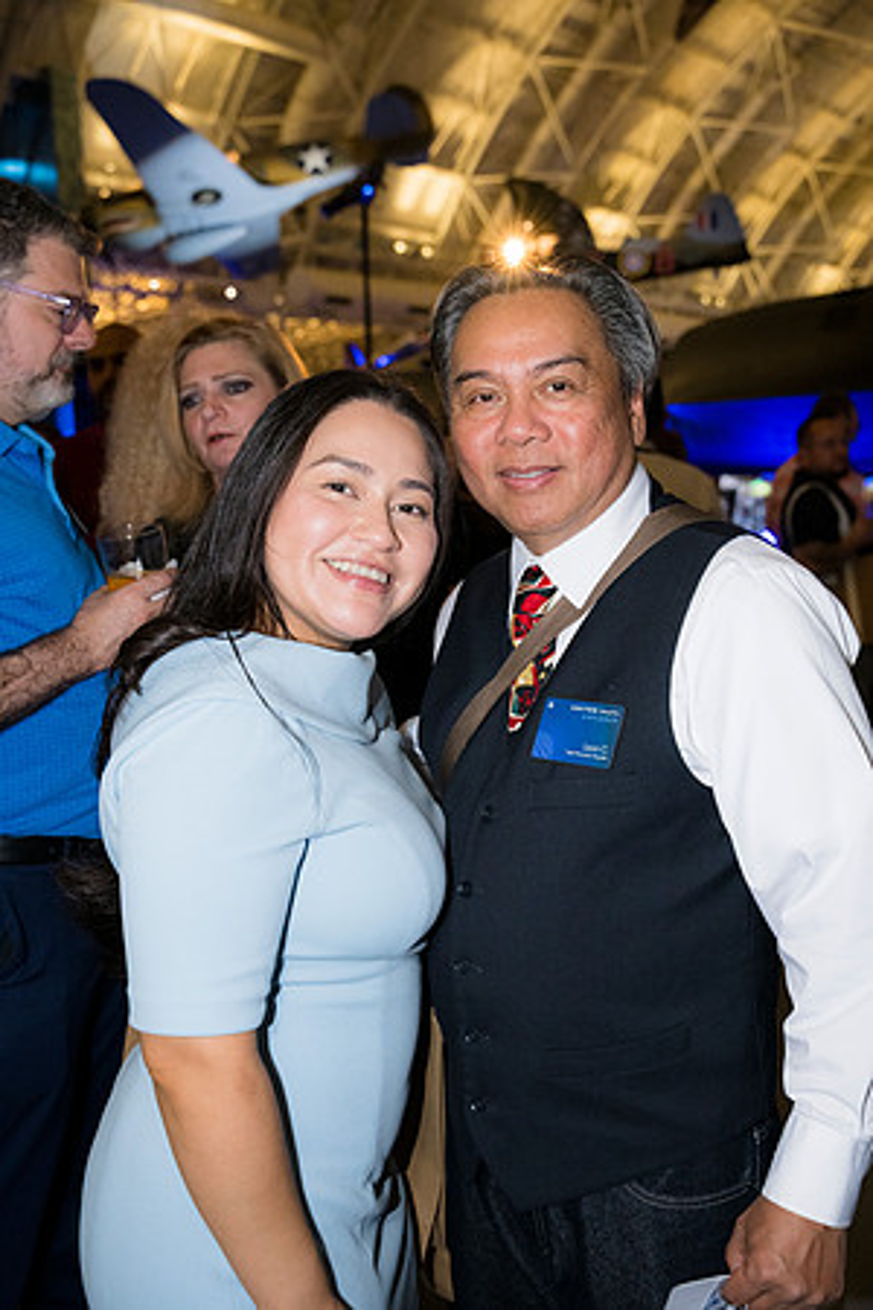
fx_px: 1255
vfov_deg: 55.1
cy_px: 655
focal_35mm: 34
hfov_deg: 38.4
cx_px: 436
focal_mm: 34.5
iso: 3200
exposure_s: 1/160
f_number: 4
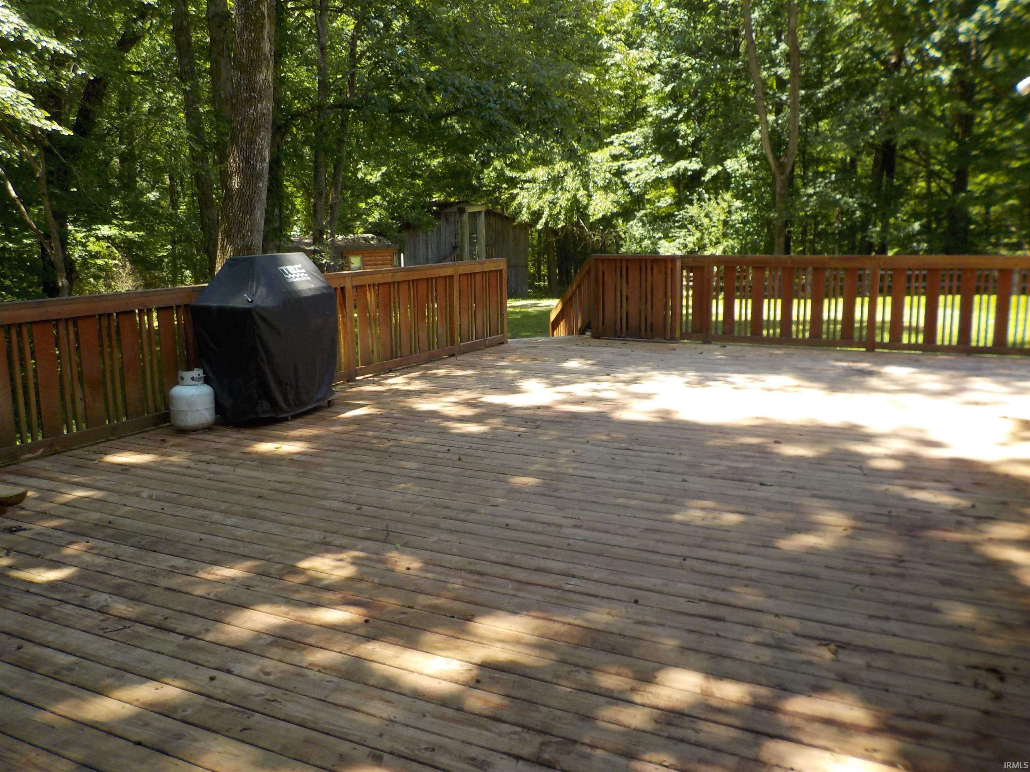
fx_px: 893
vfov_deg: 46.8
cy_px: 386
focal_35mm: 30
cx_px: 515
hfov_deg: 60.0
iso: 125
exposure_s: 1/200
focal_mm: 4.1
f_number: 3.3
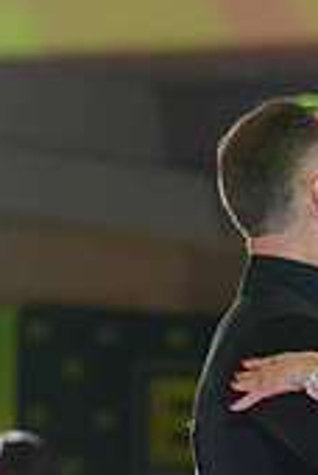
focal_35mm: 477
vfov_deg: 4.3
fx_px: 6294
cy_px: 757
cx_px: 423
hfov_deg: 2.9
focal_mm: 140
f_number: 4.5
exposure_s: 1/250
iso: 3200
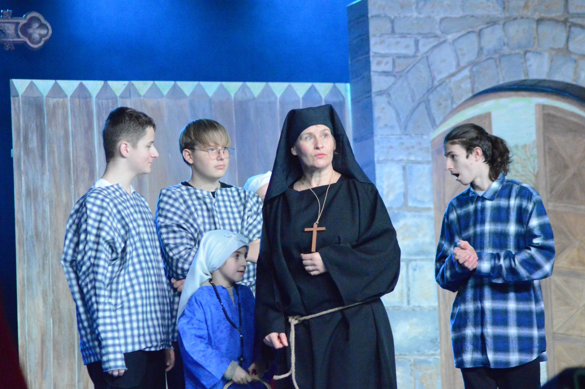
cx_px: 292
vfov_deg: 6.5
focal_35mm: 210
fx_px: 3409
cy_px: 194
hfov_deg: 9.8
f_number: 5.6
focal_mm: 140
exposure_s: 1/200
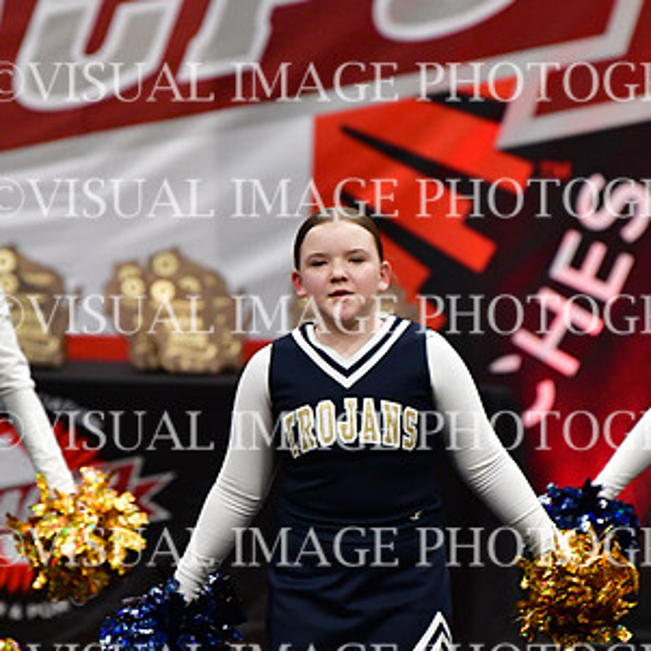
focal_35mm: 491
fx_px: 10447
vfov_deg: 3.6
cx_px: 401
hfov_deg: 3.6
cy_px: 489
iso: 4000
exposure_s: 1/500
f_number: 3.5
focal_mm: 200
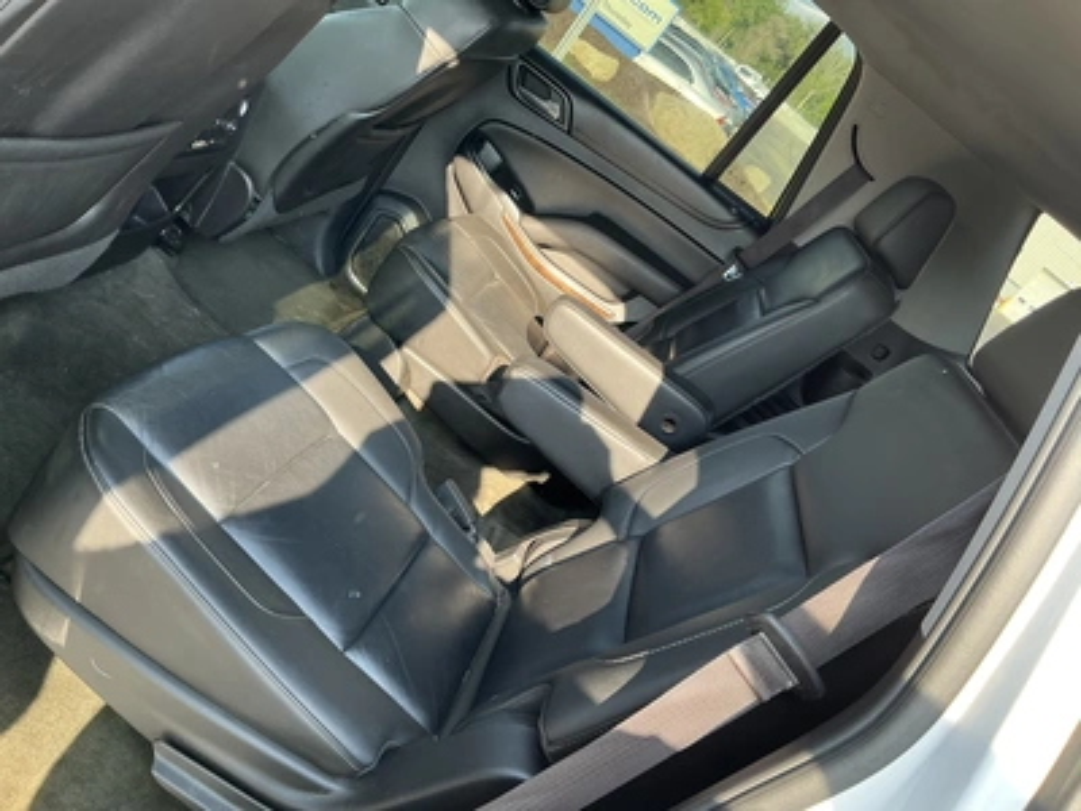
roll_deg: -40.0
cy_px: 406
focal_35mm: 28
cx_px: 540
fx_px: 874
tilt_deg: -22.1
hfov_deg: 63.4
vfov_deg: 49.7
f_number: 1.8
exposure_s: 1/122
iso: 40
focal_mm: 3
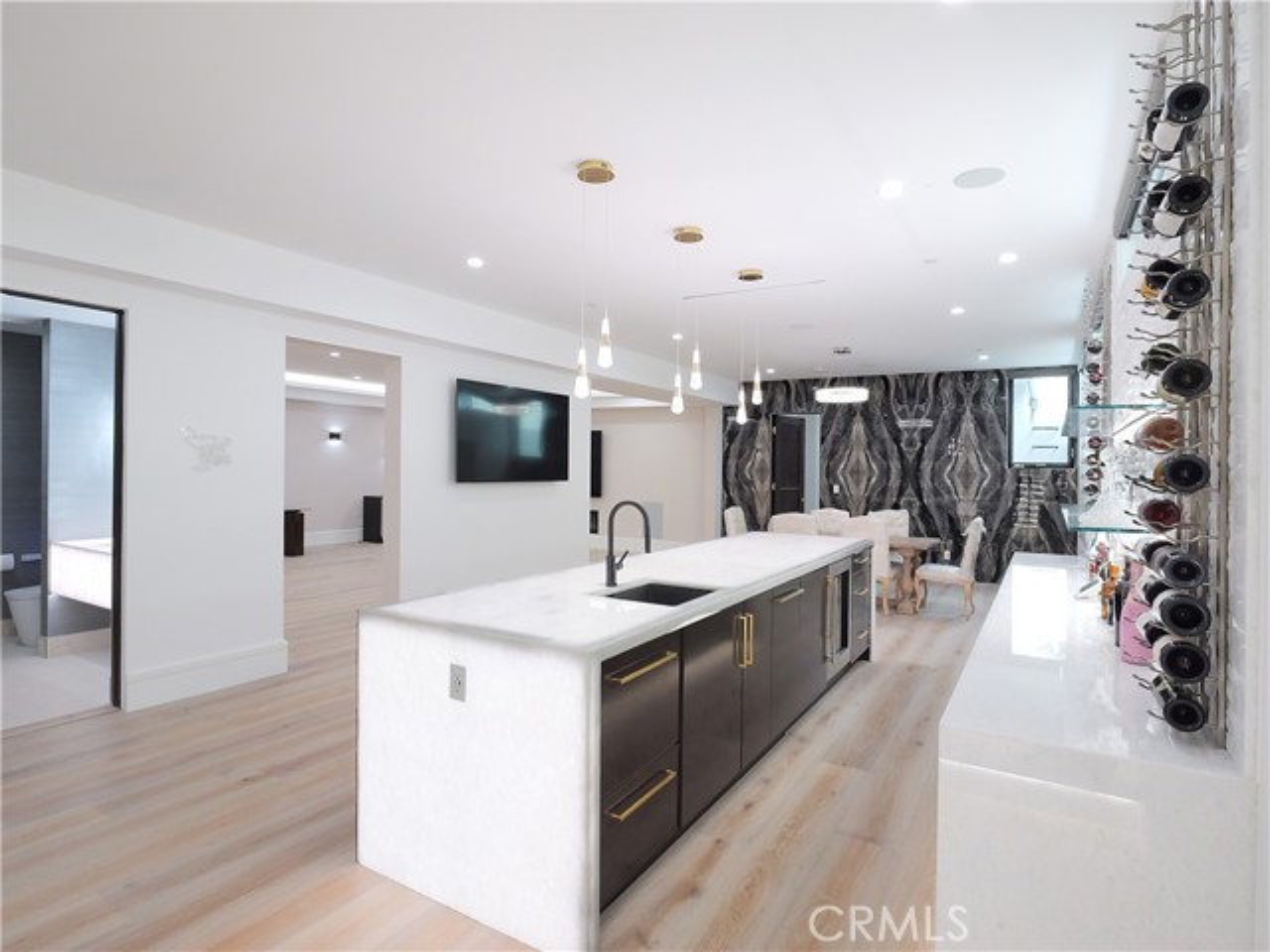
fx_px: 660
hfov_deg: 87.8
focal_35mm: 18
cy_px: 476
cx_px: 635
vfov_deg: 71.6
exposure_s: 1/60
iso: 2500
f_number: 8
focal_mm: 9
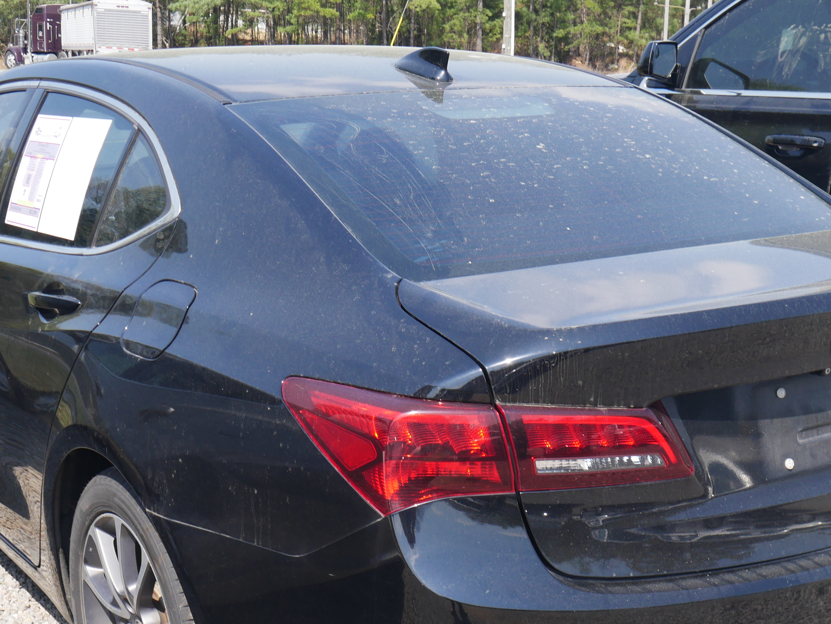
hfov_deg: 32.7
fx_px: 1417
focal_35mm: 59
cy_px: 445
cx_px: 461
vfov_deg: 24.6
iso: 200
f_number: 7.1
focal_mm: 18
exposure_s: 1/250
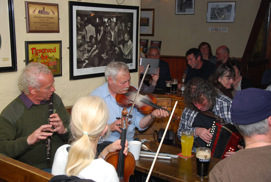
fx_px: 384
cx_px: 136
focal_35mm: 51
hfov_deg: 38.8
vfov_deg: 26.6
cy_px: 91
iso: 200
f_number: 4.5
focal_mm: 34
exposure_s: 1/60
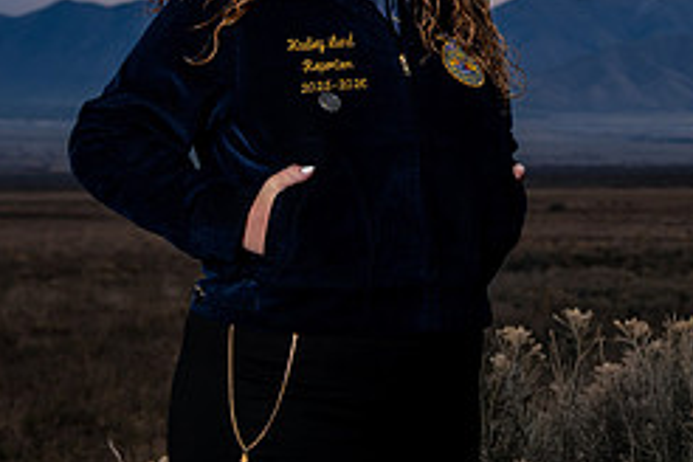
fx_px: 2656
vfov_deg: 9.9
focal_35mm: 138
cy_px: -16
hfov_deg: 14.8
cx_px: 529
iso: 200
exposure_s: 1/160
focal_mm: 55
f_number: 5.6
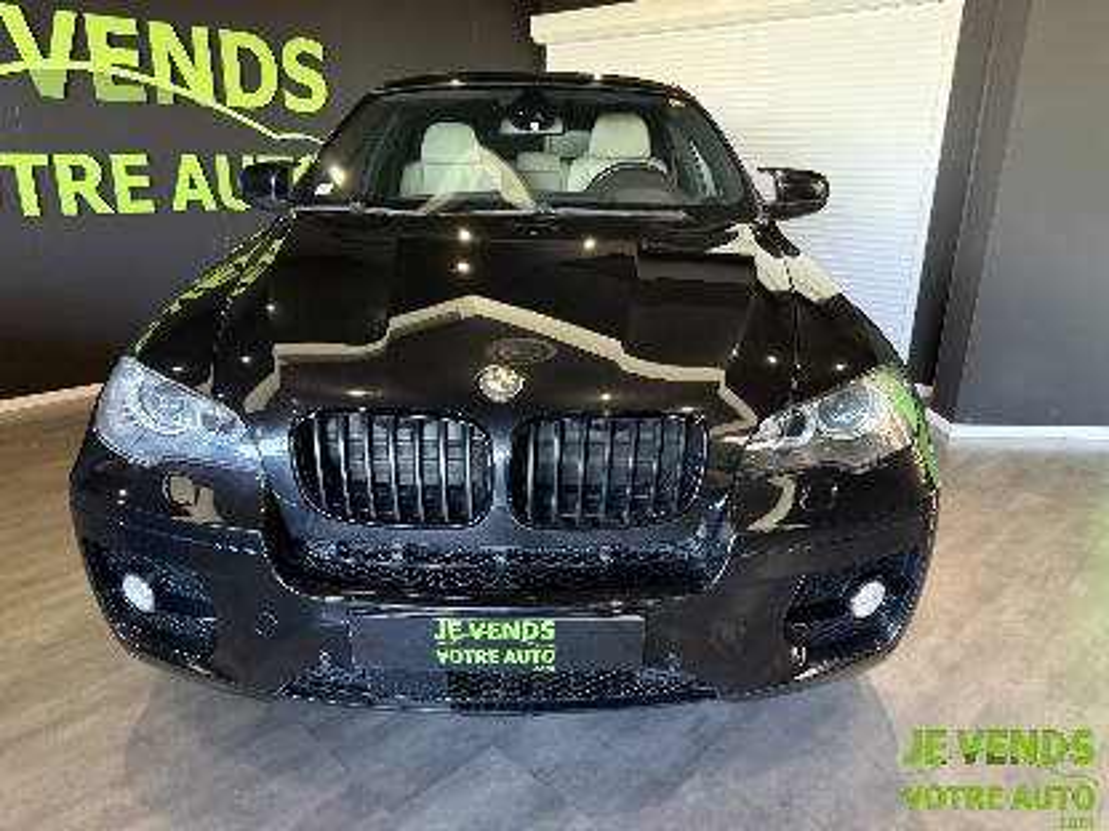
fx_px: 769
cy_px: 416
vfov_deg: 56.8
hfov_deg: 71.6
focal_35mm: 24
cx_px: 554
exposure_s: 1/50
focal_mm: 6.76
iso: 800
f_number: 1.78
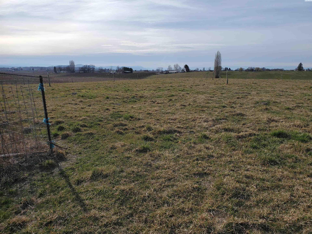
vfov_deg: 53.1
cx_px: 156
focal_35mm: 26
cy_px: 117
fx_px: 234
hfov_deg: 67.3
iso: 50
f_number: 2.4
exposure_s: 1/3109
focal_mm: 4.3
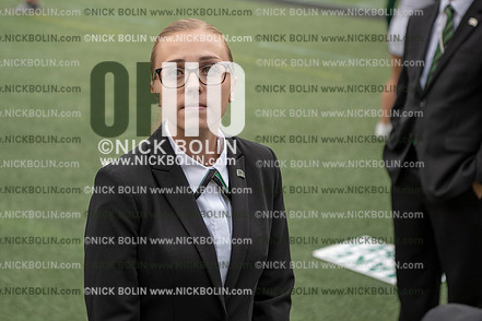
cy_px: 114
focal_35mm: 92
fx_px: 1232
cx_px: 167
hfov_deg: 22.1
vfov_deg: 14.8
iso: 250
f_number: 3.5
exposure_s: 1/640
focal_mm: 70
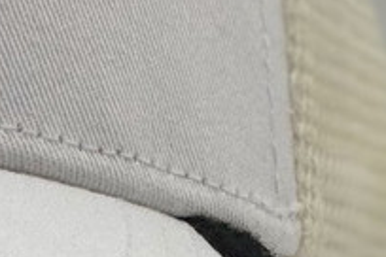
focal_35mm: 419
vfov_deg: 3.3
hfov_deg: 4.9
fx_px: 4492
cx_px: -294
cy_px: -68
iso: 25
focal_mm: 9
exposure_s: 1/100
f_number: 2.8
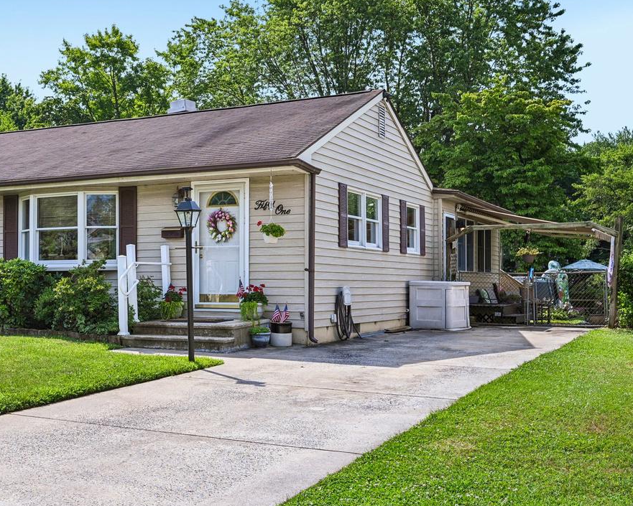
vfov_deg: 32.6
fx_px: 862
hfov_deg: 39.2
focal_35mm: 46
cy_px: 200
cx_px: 154
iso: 800
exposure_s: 1/1600
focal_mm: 30
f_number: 8
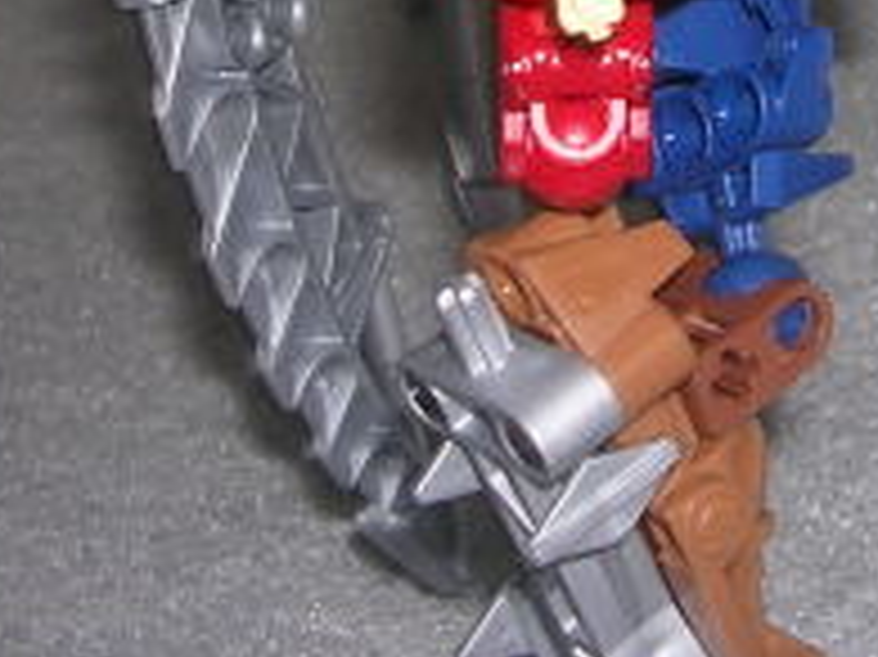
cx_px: 941
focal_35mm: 125
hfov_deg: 15.4
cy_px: -153
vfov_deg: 11.6
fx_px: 3169
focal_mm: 5.8
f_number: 2.8
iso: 50
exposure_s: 1/60.1
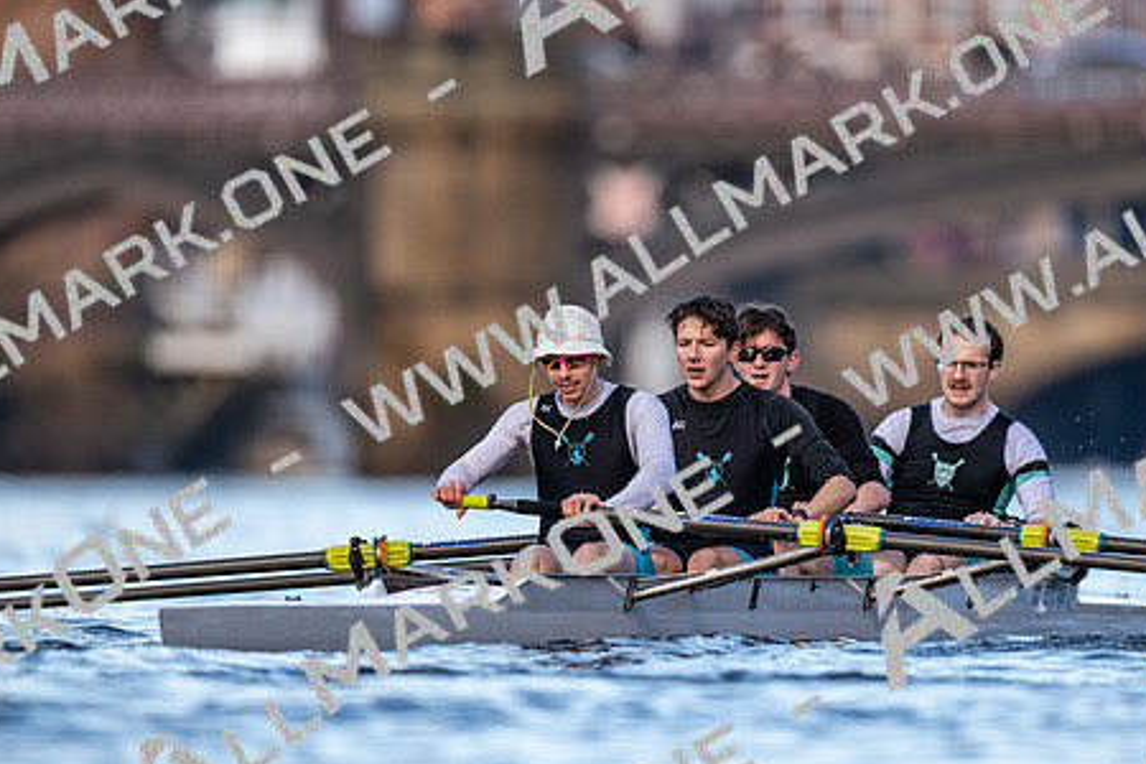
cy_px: 449
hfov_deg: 2.7
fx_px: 24637
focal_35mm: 774
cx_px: 657
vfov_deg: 1.8
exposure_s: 1/2500
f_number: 4
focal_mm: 600
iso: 1100
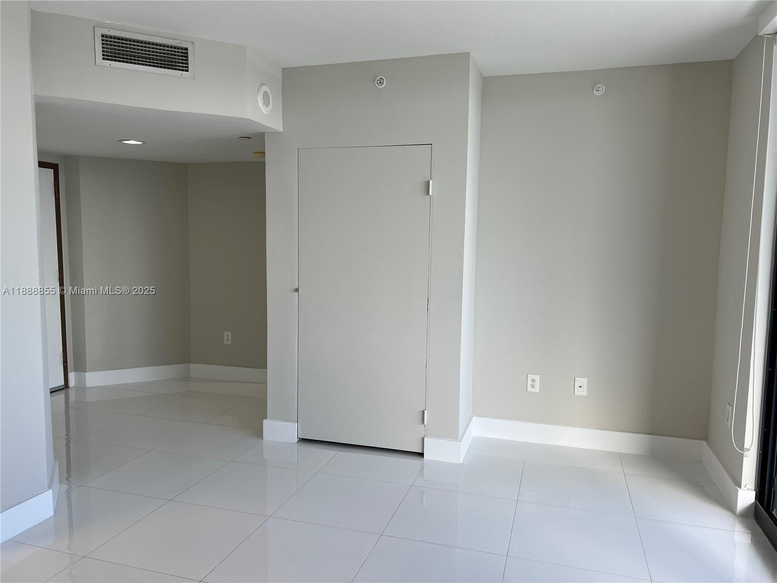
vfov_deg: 53.1
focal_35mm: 26
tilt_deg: -5.5
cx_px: 388
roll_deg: -0.4
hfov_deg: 67.3
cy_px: 292
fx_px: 584
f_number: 1.5
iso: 32
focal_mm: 5.7
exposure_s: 1/128
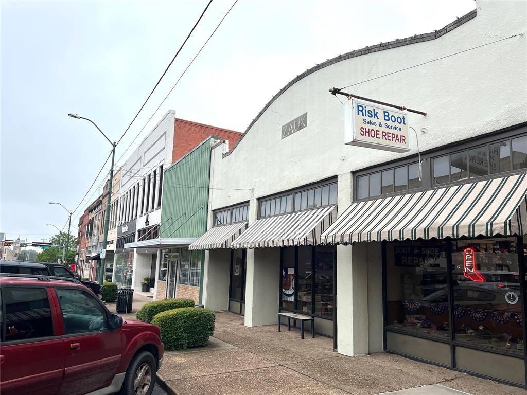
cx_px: 264
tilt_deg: +9.6
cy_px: 198
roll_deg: -1.7
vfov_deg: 53.1
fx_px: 396
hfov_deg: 67.3
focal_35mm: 26
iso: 50
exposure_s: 1/932
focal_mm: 5.7
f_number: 1.5
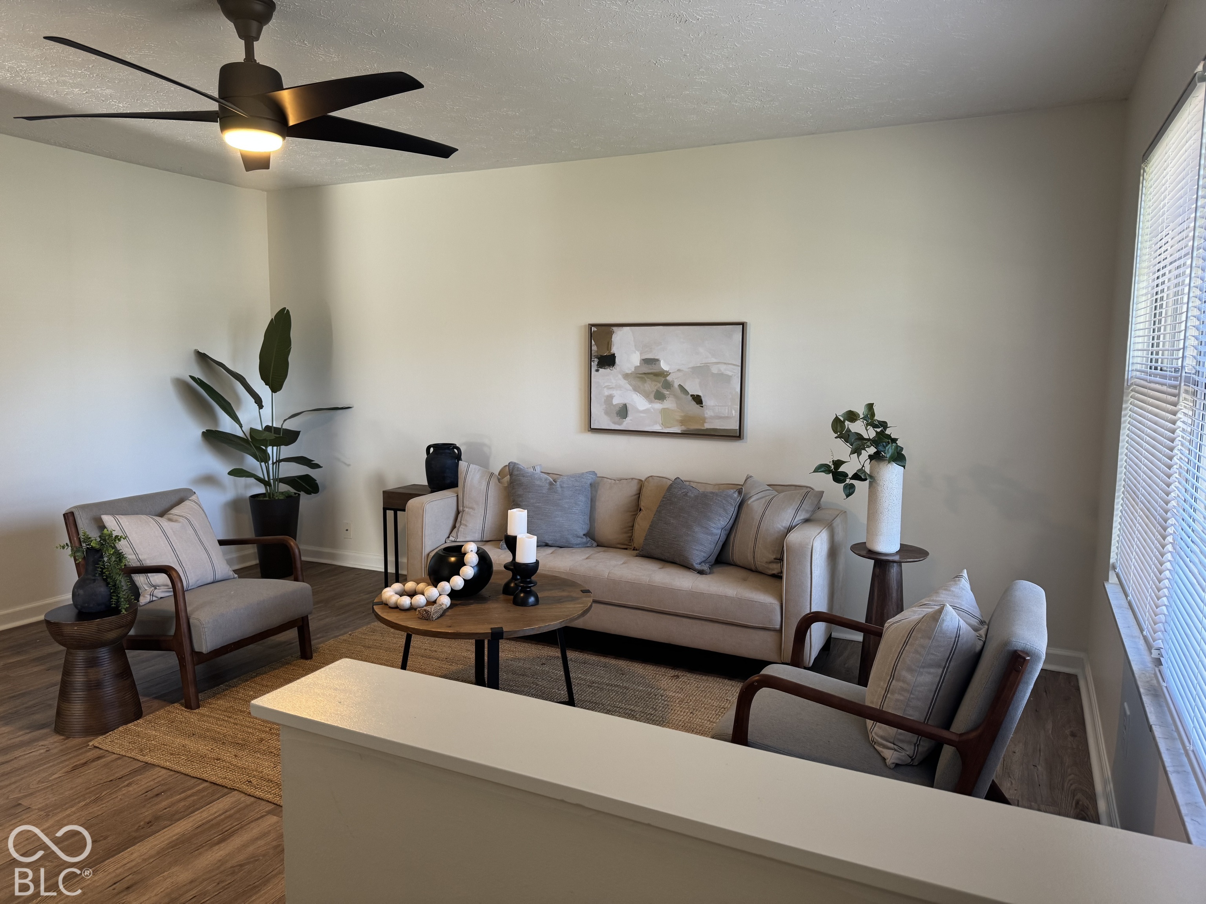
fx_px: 836
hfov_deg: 71.6
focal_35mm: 24
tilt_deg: -6.5
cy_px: 452
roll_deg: -0.5
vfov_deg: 56.8
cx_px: 603
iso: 160
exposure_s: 1/60
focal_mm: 6.76
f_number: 1.78
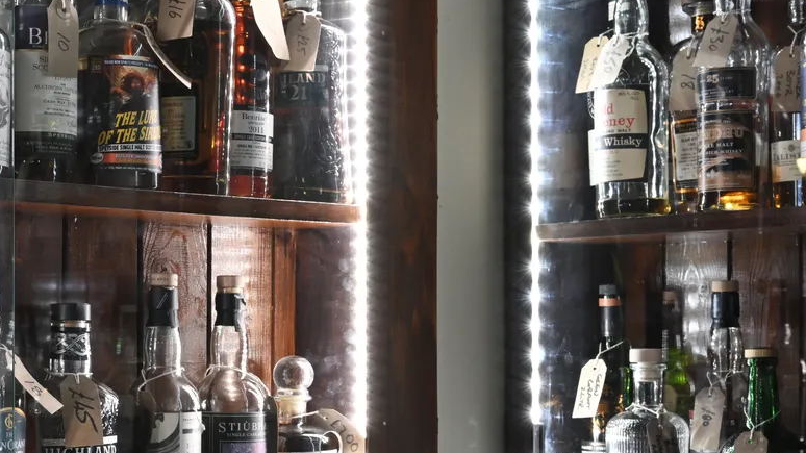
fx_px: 1694
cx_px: 298
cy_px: 352
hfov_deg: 26.7
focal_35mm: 79
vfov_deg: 15.1
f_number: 8
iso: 800
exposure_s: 1/20
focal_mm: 30.5
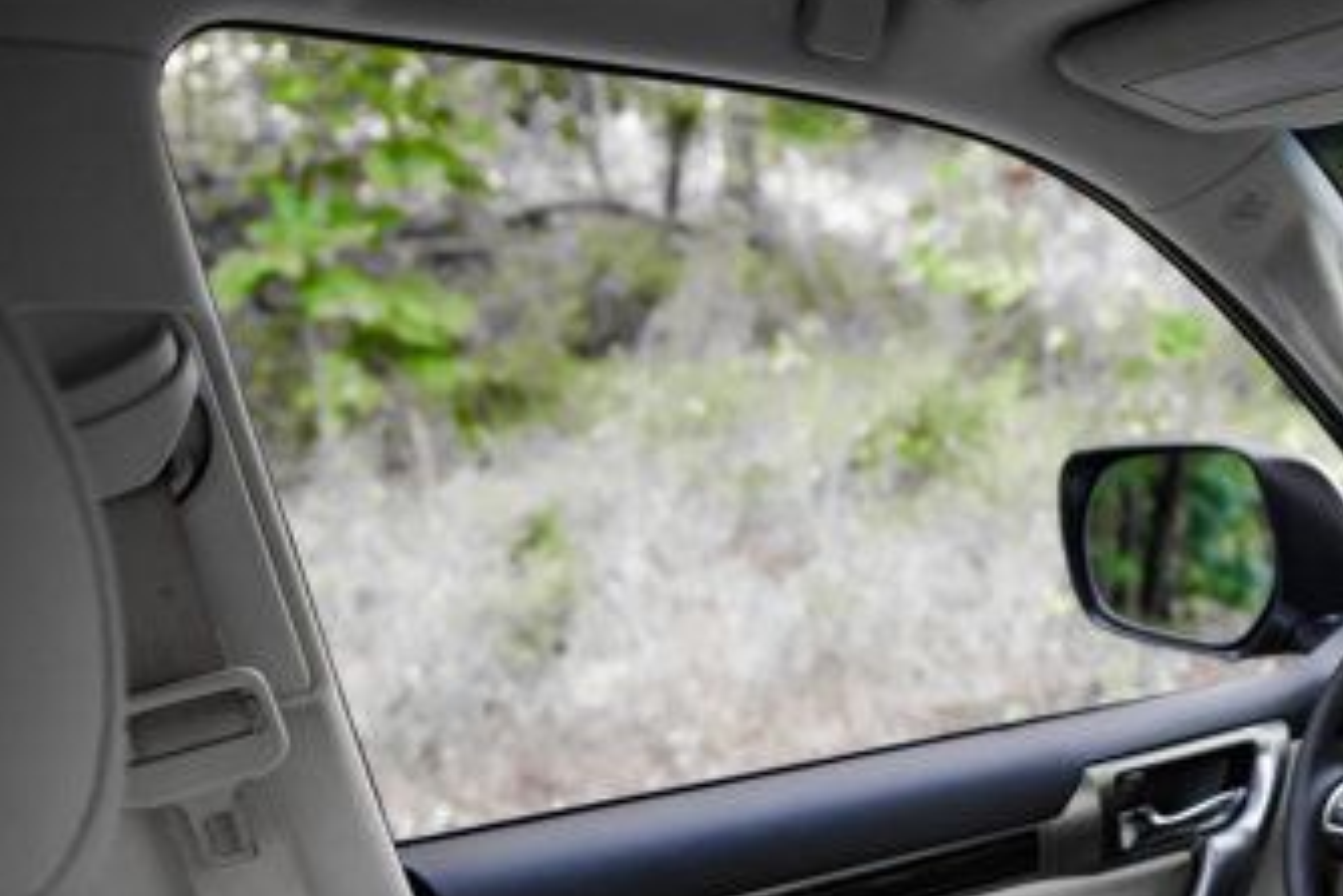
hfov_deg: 39.5
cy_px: 830
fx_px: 1717
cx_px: 1218
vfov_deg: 28.0
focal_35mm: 46
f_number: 2.8
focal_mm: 24
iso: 640
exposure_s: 1/200
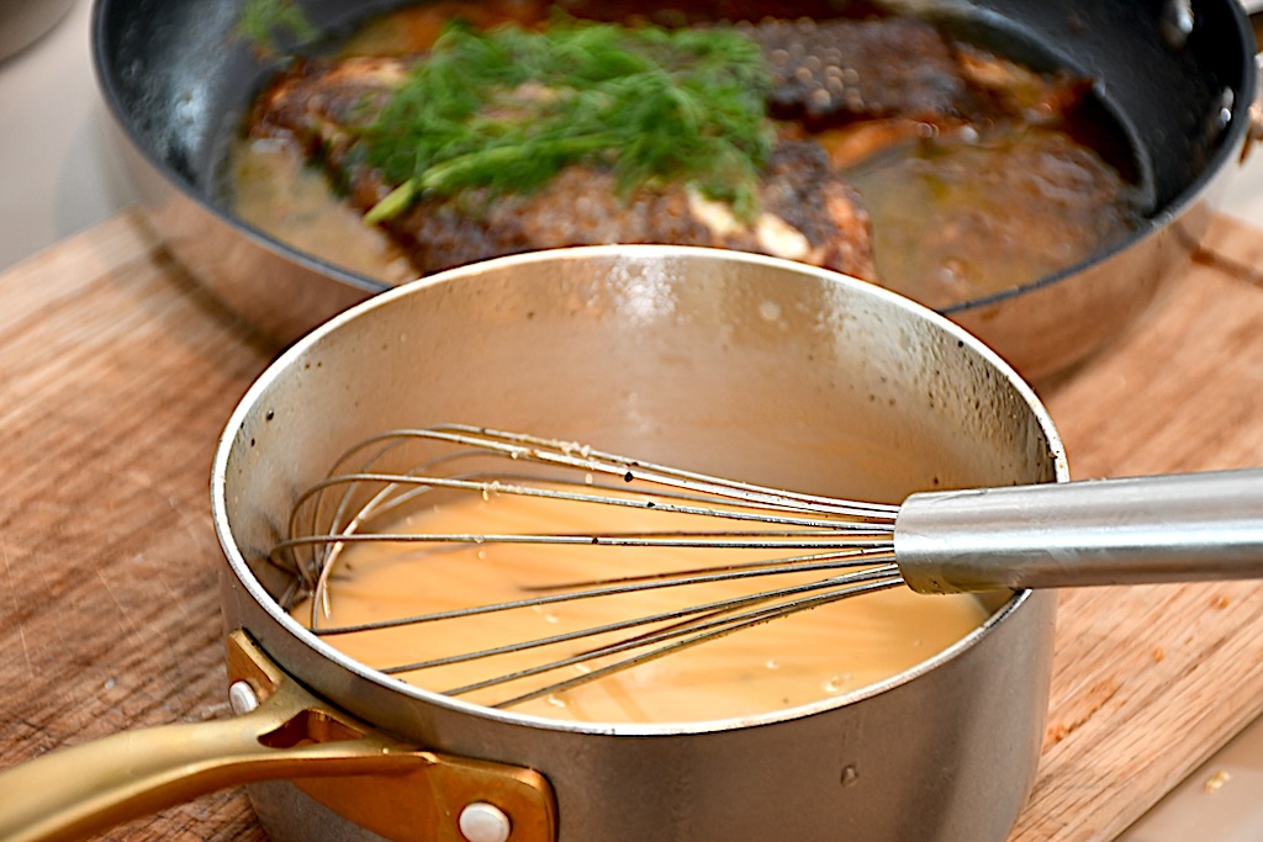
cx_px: 632
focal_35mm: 112
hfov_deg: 18.3
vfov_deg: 12.2
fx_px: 3930
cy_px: 421
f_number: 5
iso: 560
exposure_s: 1/60
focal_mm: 75
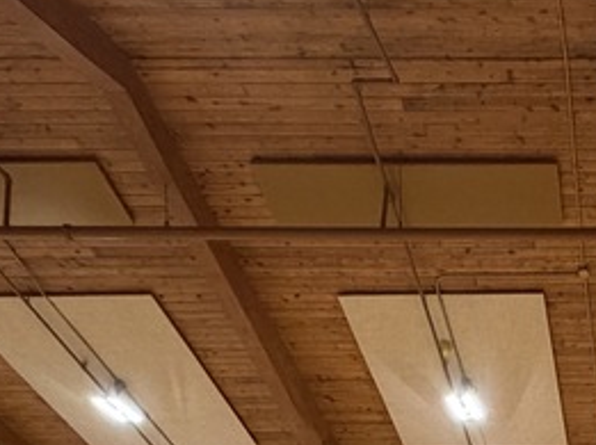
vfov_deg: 20.9
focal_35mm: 55
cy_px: 733
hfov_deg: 31.0
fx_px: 946
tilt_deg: +5.4
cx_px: 662
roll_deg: +0.3
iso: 400
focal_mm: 2.22
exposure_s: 1/60
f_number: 2.2
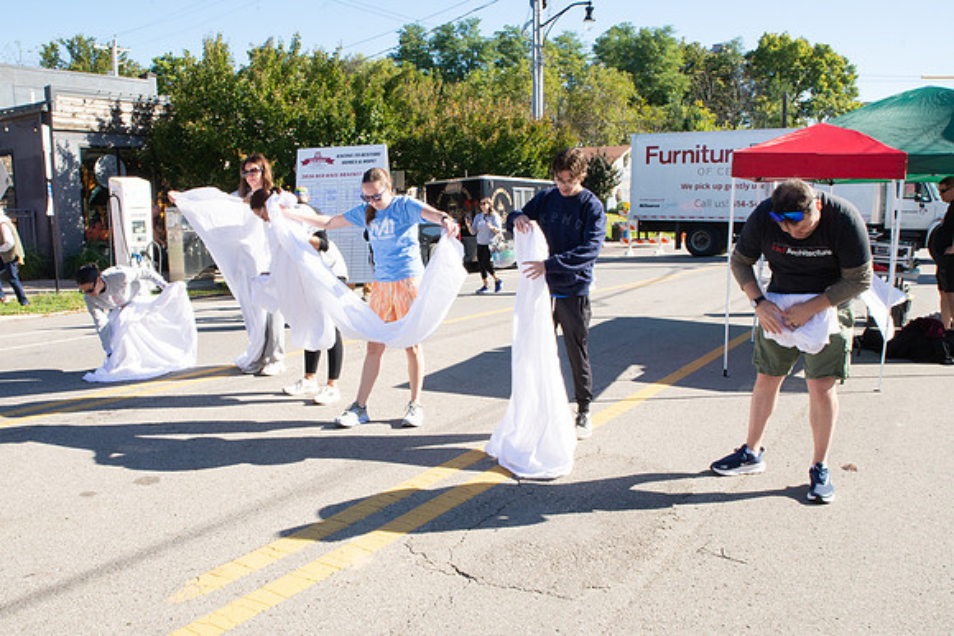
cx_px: 438
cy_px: 333
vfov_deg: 42.4
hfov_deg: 60.3
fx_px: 820
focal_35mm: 31
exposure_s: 1/160
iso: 800
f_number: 18
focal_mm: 24
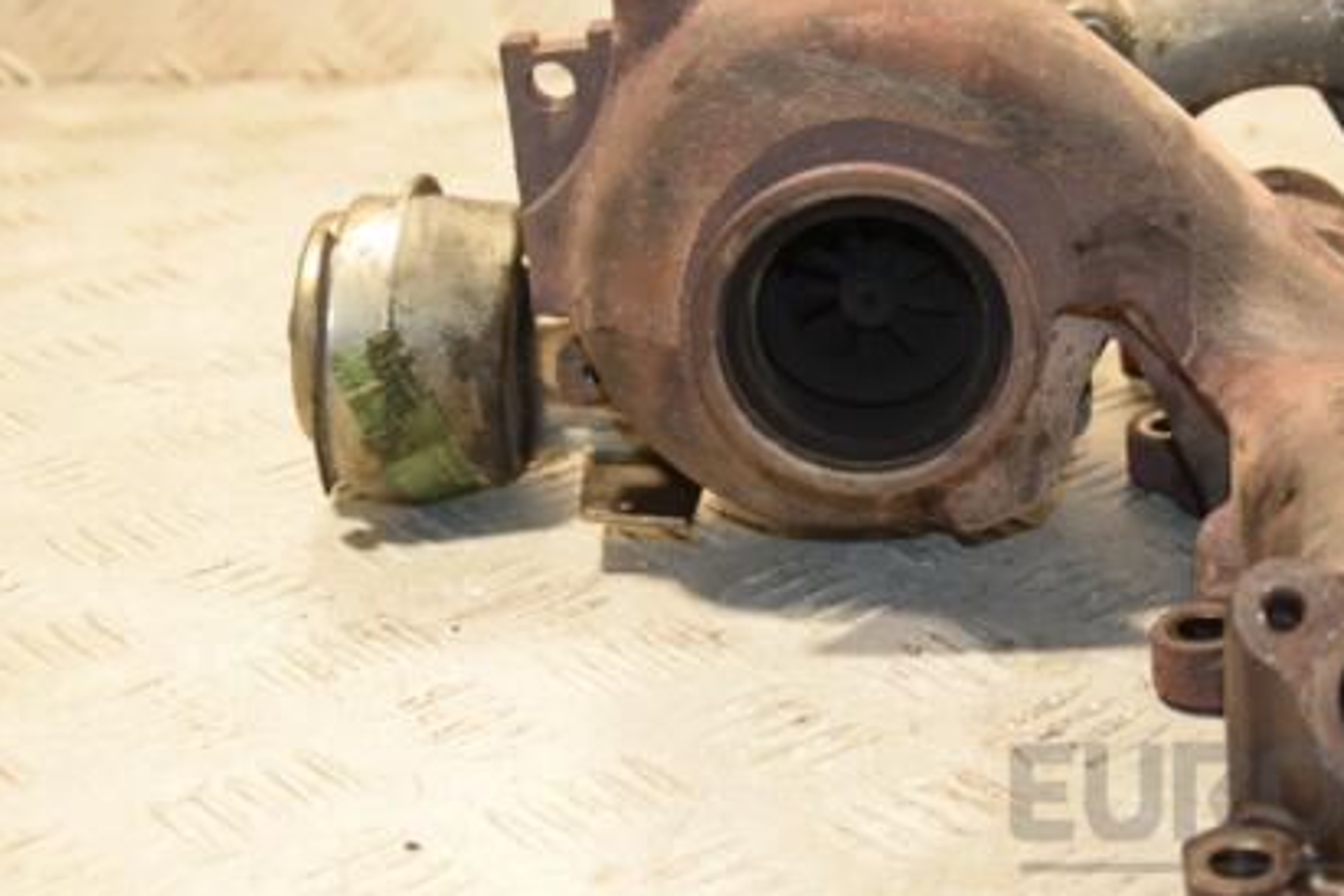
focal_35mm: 77
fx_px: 2864
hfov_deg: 26.2
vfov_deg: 17.8
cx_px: 948
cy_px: 356
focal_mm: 35
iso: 800
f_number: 5
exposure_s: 1/160
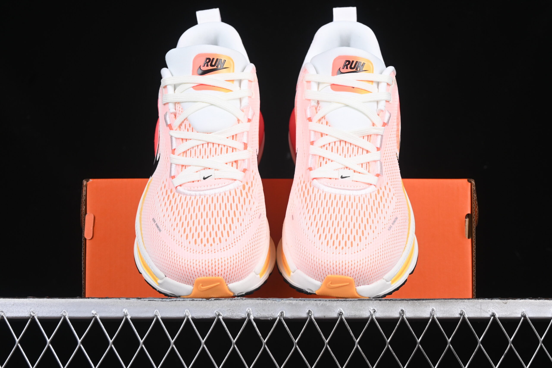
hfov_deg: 27.0
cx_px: 276
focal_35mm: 75
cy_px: 184
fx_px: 1150
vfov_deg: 18.2
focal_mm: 50
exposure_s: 1/80
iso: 160
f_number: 8
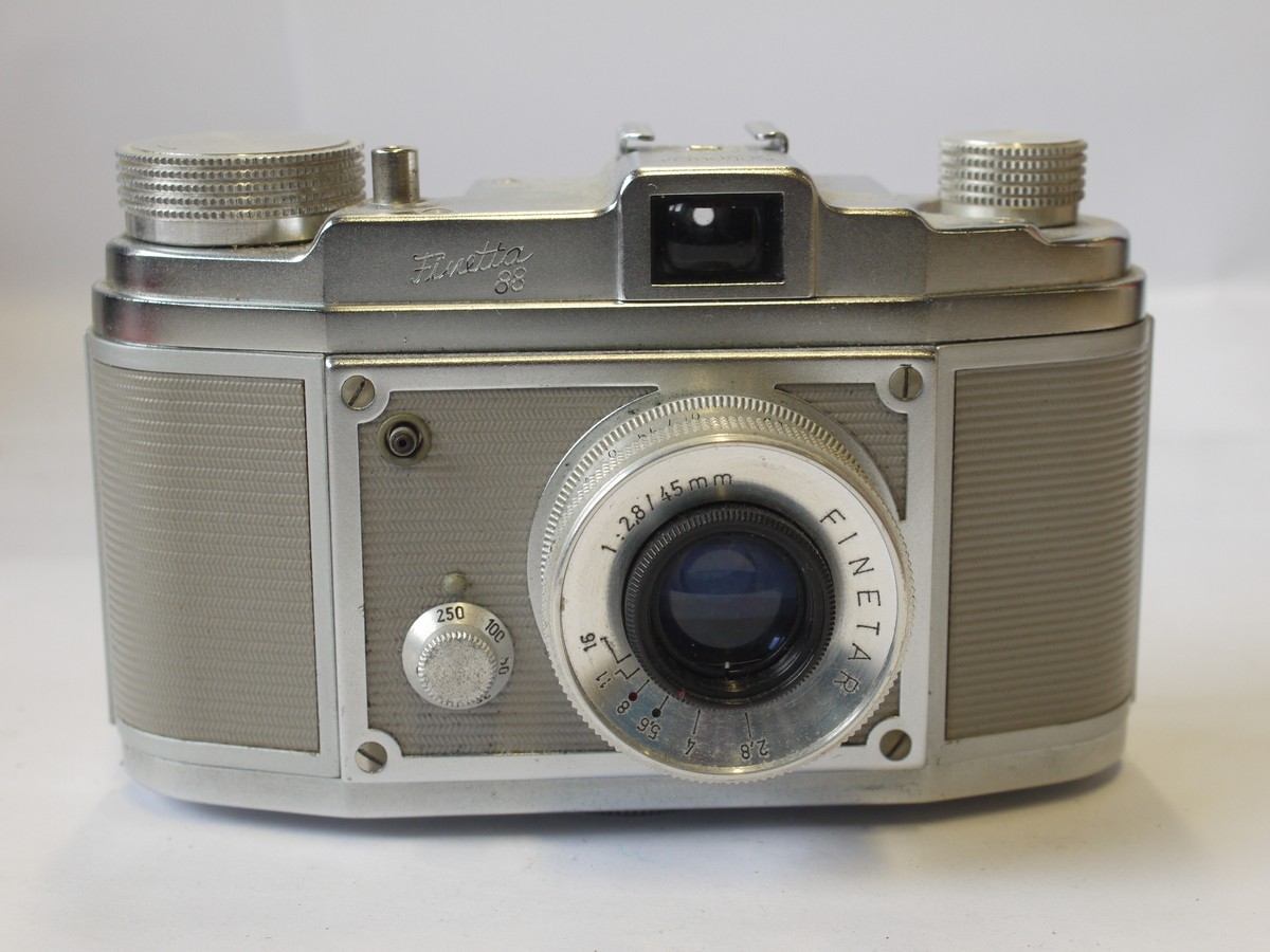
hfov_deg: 32.2
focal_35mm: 60
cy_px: 476
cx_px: 635
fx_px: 2201
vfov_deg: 24.4
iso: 400
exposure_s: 1/50
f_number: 7.1
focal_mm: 30
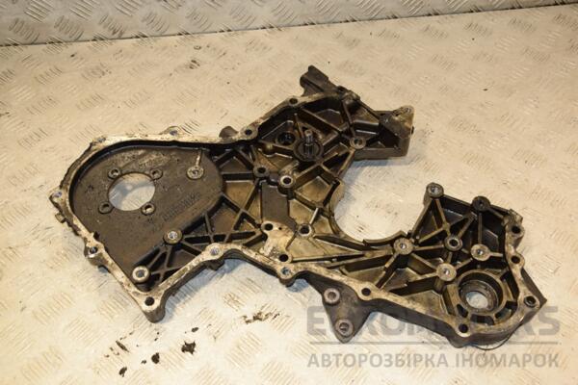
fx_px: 626
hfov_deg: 49.6
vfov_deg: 34.2
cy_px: 192
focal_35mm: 39
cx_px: 289
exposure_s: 1/200
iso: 800
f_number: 5.6
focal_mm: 26
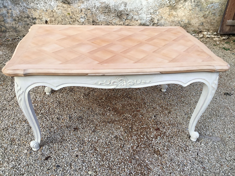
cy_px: 88
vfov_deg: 45.4
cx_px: 118
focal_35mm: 31
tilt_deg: -31.1
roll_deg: -2.8
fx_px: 210
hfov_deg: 58.4
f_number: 2.4
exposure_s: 1/100
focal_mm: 3.3
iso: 25
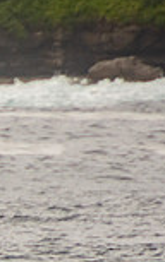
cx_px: -192
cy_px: 323
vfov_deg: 0.9
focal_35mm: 2313
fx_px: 16595
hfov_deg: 0.6
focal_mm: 400
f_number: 5.6
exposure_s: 1/1250
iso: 250
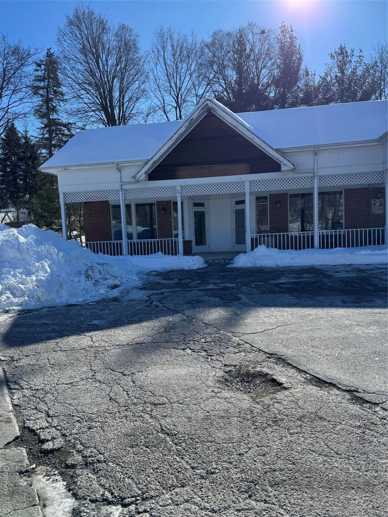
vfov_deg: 71.6
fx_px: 359
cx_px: 194
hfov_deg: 56.8
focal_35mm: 24
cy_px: 258
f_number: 1.78
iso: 80
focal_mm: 6.76
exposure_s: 1/4608
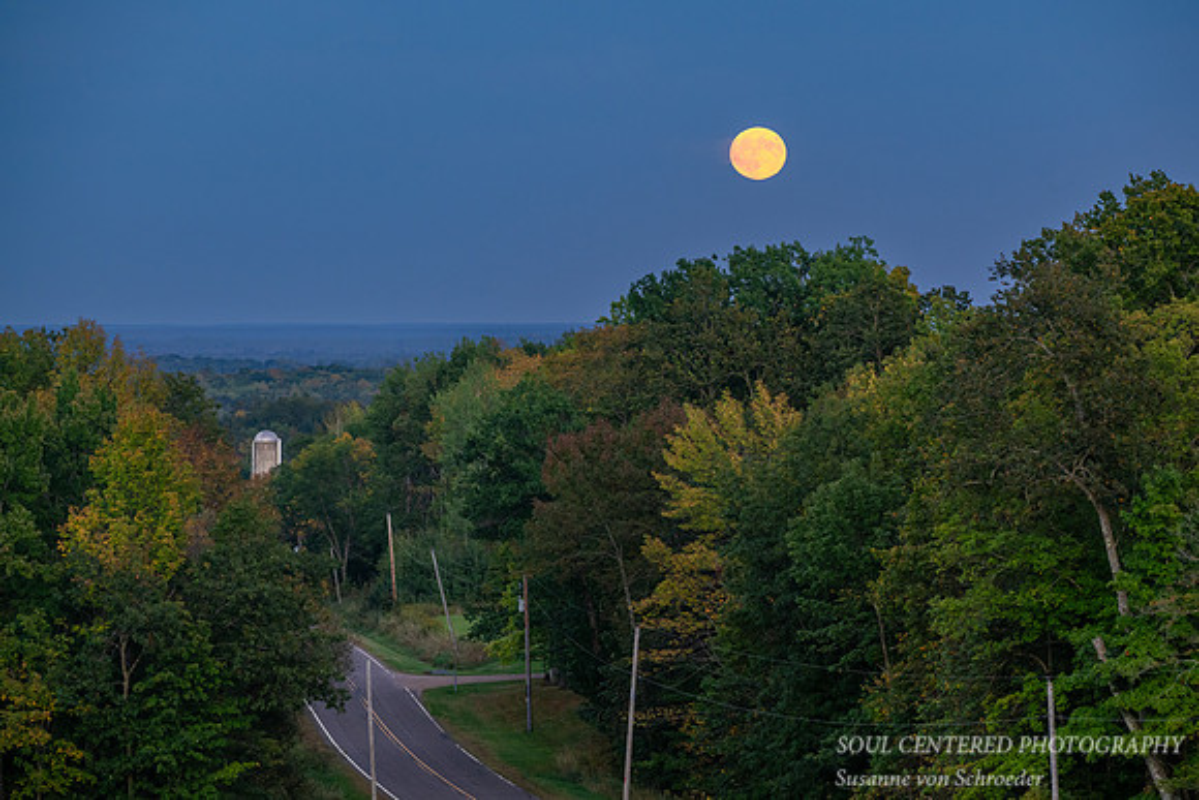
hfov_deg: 12.7
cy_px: 394
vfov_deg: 8.5
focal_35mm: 162
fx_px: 5402
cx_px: 608
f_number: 8
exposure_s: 1/20
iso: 1000
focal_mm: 155
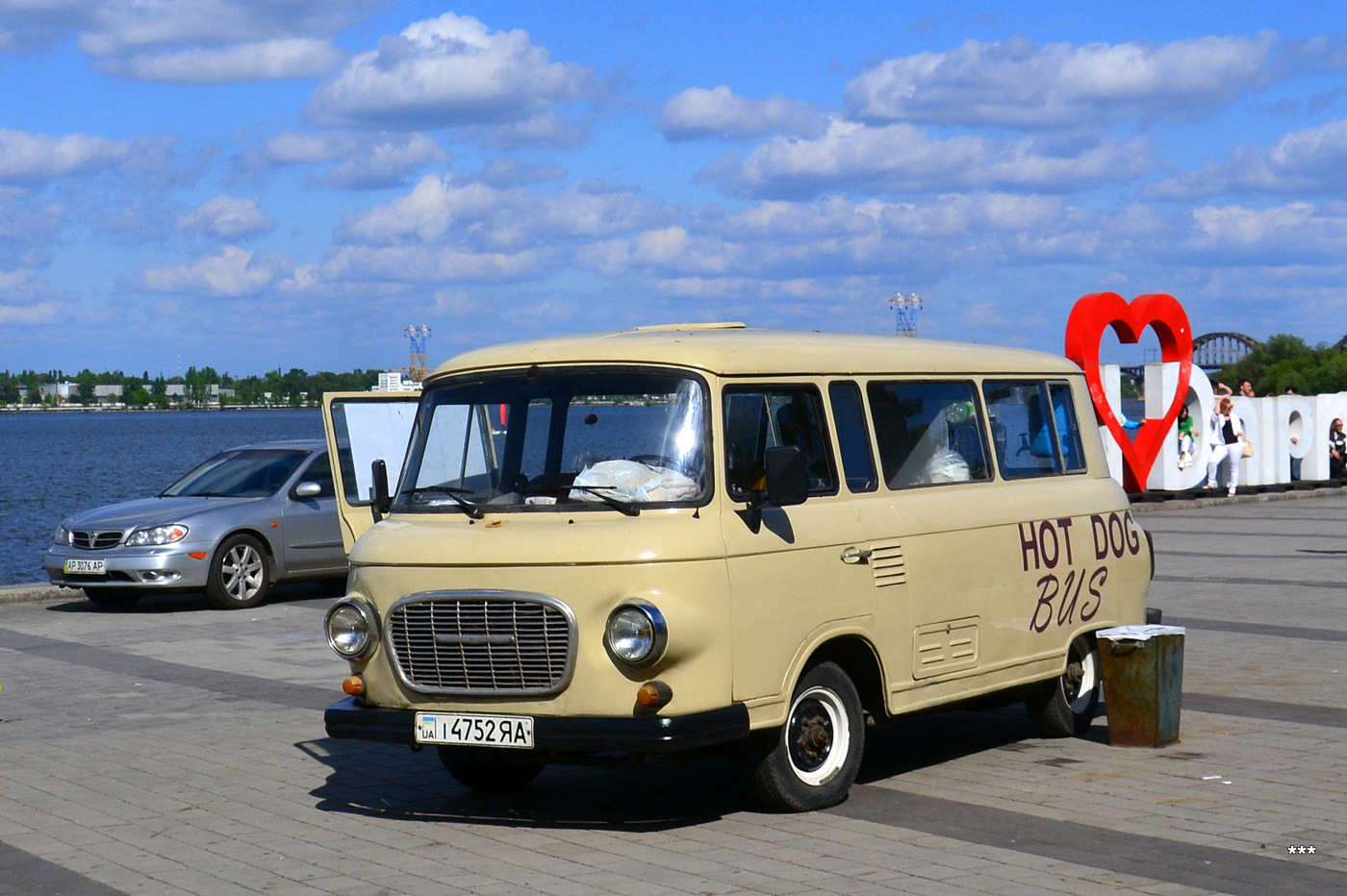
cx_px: 674
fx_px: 1346
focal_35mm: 36
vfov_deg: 36.8
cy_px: 448
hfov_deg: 53.2
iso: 180
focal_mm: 24
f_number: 11
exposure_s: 1/500
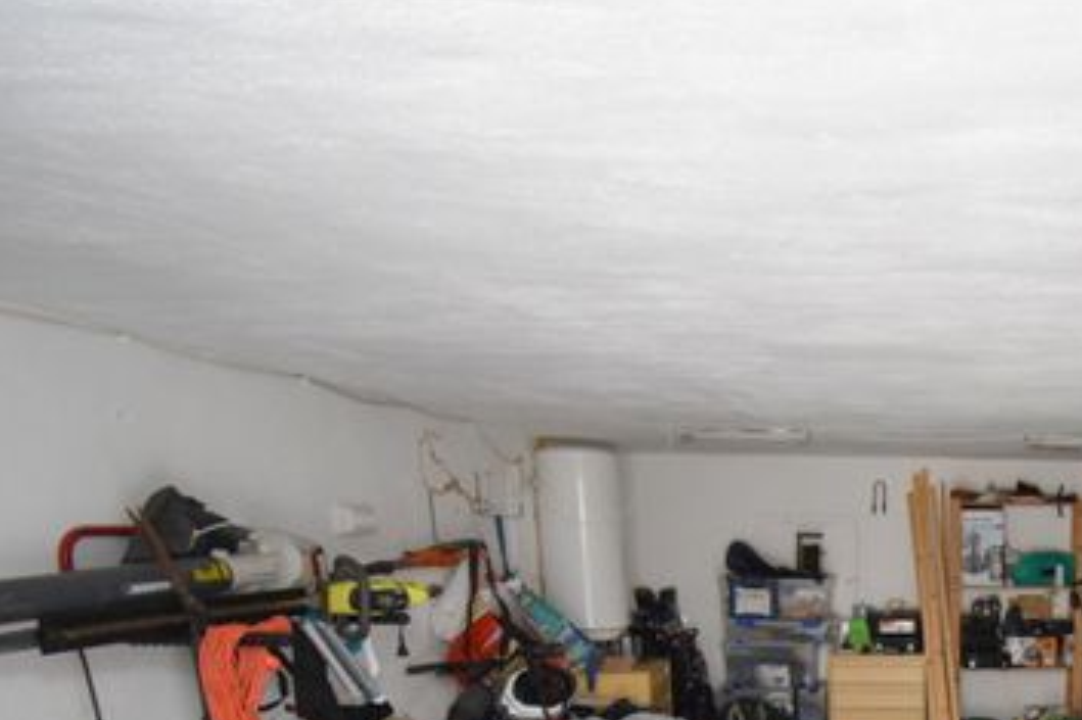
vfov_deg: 39.1
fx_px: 901
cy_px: 702
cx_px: 976
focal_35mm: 30
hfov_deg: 54.0
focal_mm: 10
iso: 500
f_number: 4.5
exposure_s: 1/250
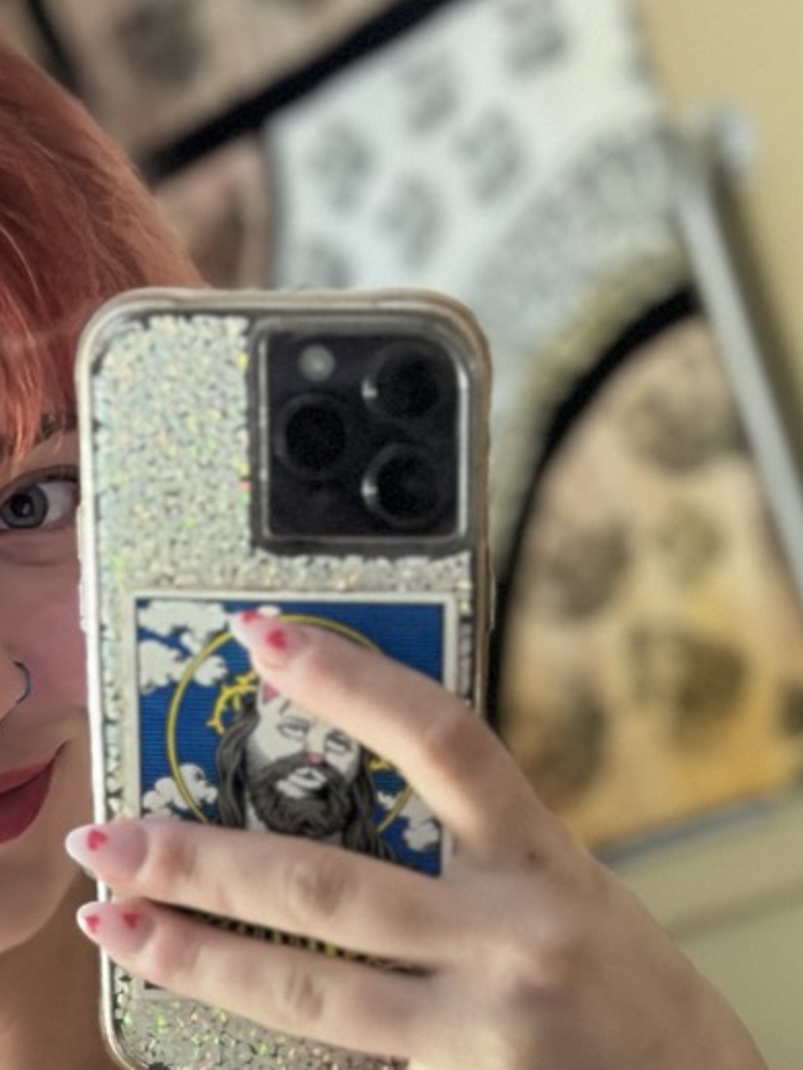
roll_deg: +22.2
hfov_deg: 12.6
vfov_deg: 16.0
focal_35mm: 118
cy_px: 1292
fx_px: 3648
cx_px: 318
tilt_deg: -15.8
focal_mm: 6.86
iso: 1000
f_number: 1.78
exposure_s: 1/15
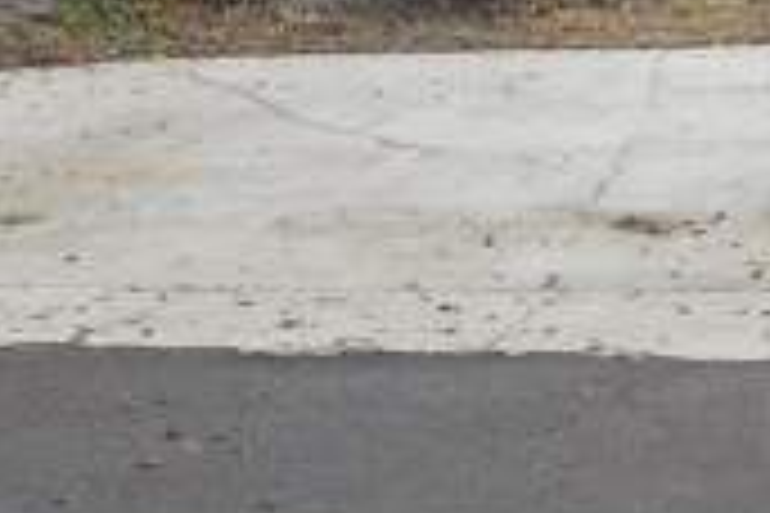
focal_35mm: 98
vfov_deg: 13.0
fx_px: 2096
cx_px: 1283
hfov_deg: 17.7
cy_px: -317
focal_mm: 21
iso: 320
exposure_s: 1/100
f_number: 8
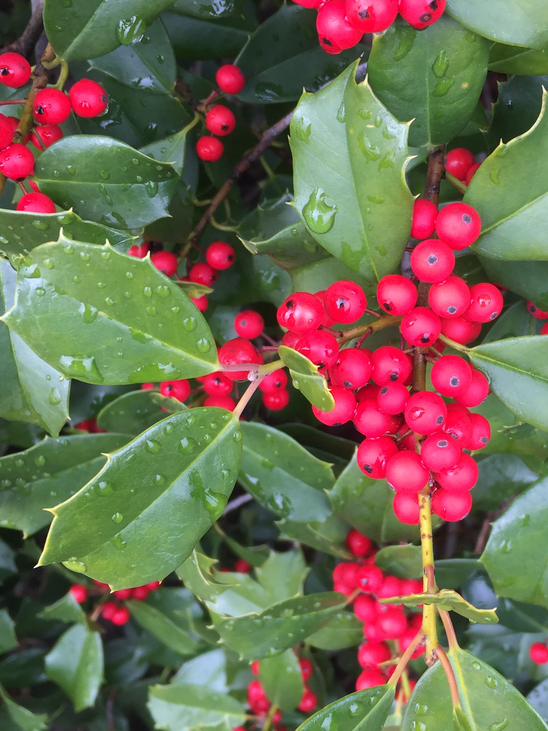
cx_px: 417
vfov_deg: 40.4
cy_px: 358
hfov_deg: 30.3
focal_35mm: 47
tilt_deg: -64.8
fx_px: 992
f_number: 2.2
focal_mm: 4.15
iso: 40
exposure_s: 1/120
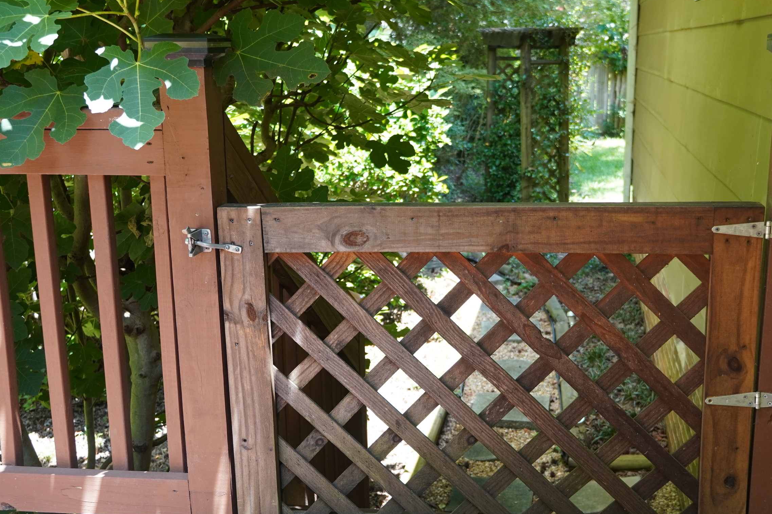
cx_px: 467
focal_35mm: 47
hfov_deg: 42.0
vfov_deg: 28.8
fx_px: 1001
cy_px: 289
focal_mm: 23
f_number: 4
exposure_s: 1/160
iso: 400
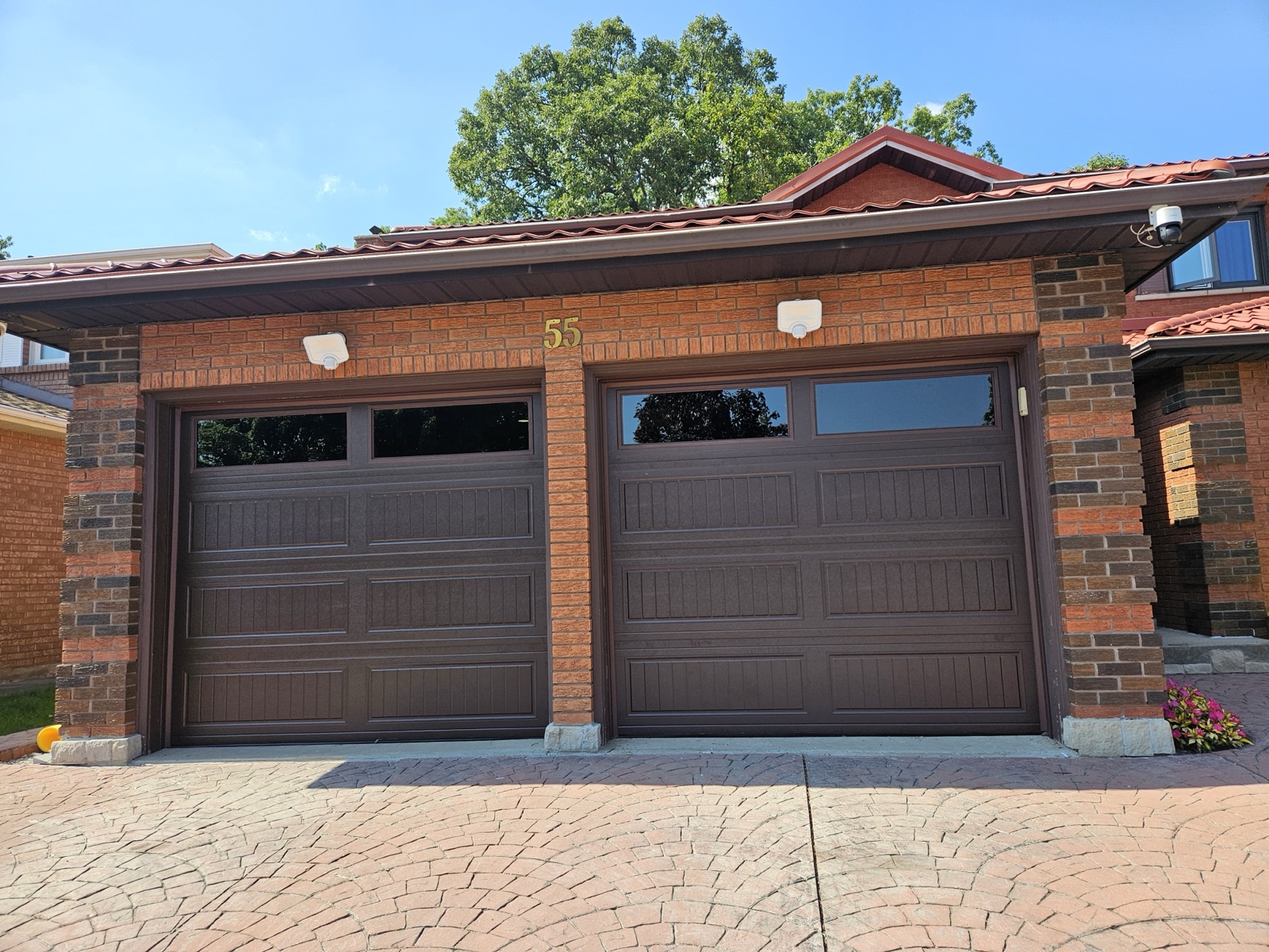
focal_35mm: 23
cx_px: 634
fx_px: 843
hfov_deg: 73.9
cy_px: 476
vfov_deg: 58.9
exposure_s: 1/1258
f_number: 1.8
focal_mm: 5.4
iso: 40
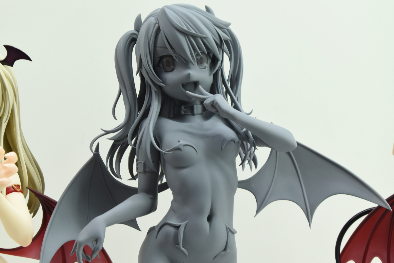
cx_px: 197
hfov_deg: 24.6
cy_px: 132
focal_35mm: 82
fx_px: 903
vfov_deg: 16.6
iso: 500
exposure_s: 1/80
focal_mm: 55
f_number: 11
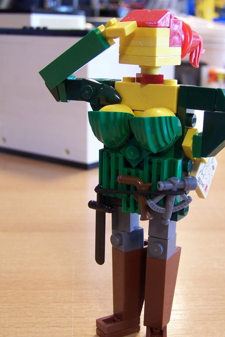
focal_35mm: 61
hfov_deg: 22.2
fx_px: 572
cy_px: 157
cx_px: 155
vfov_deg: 32.9
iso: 80
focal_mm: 7.1
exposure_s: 1/6
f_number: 2.9
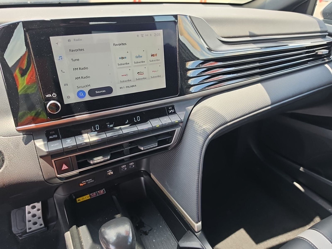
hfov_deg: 73.9
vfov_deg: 58.9
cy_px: 124
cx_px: 166
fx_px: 221
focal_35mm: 23
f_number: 1.4
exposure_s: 1/100
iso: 10
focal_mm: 6.5
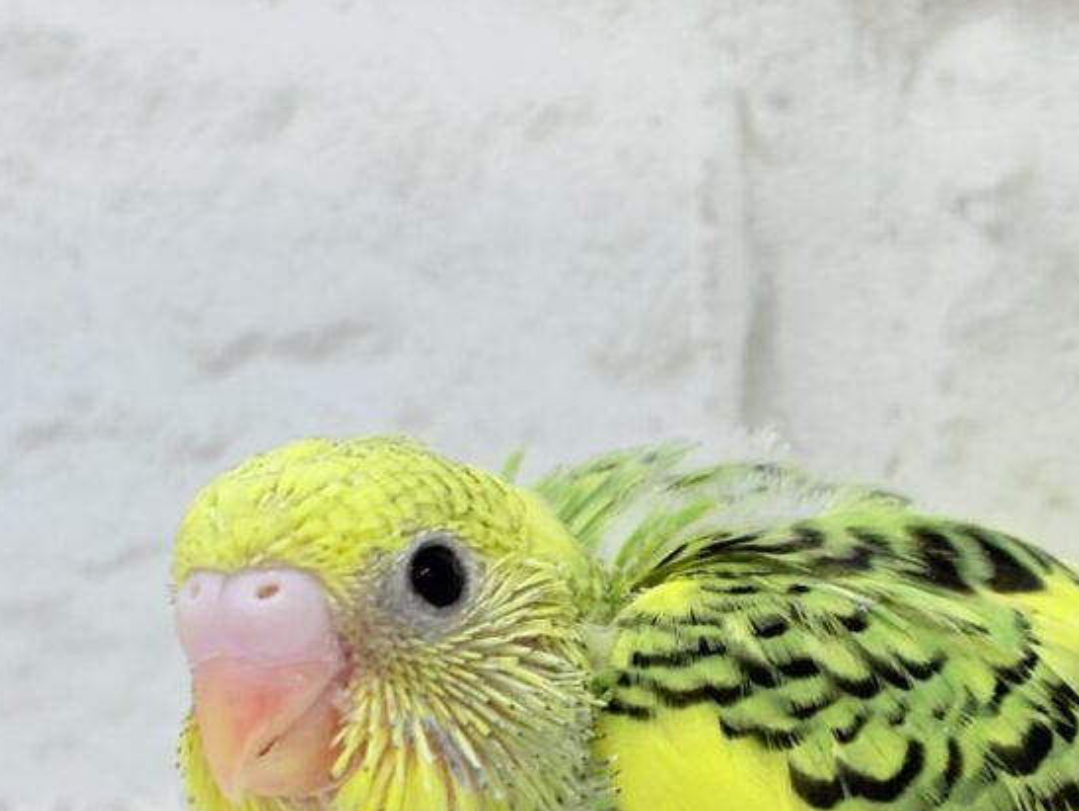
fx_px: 3556
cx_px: 982
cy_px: 537
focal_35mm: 114
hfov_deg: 17.0
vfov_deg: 13.0
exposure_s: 1/100
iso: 64
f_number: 1.6
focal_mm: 5.96
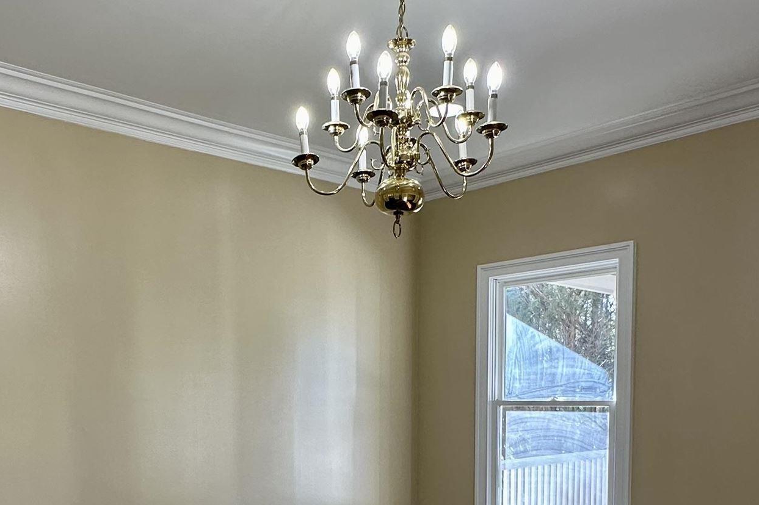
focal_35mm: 36
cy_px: 439
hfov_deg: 52.5
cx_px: 282
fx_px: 759
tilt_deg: -2.7
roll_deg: -0.1
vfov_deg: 35.1
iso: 100
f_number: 2.2
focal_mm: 2.22
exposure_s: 1/120
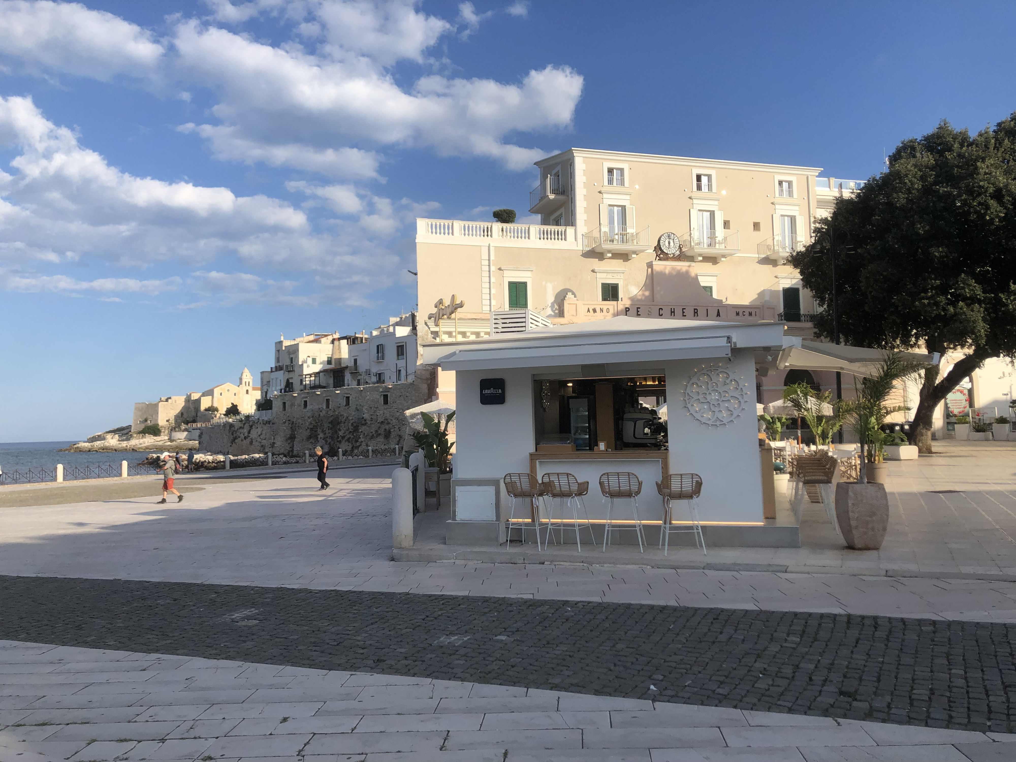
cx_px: 508
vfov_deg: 49.7
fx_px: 822
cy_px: 381
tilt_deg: +3.8
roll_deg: +2.1
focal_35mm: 28
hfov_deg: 63.4
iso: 20
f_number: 1.8
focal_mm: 4
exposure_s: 1/2288
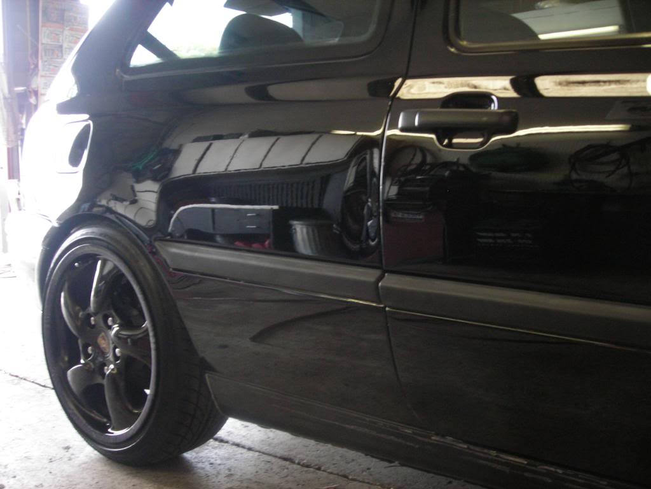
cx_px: 326
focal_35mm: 38
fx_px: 715
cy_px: 244
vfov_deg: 37.7
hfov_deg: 49.0
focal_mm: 6.3
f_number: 3.2
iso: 200
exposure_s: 1/24.4
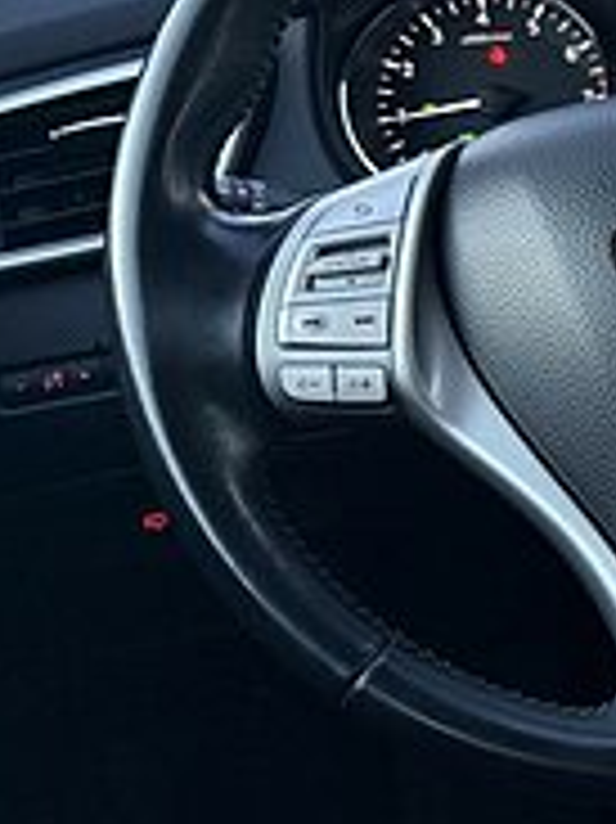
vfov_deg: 26.7
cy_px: 200
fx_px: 1710
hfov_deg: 16.6
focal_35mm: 72
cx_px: 1142
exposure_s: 1/50
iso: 500
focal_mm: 6.76
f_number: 1.78
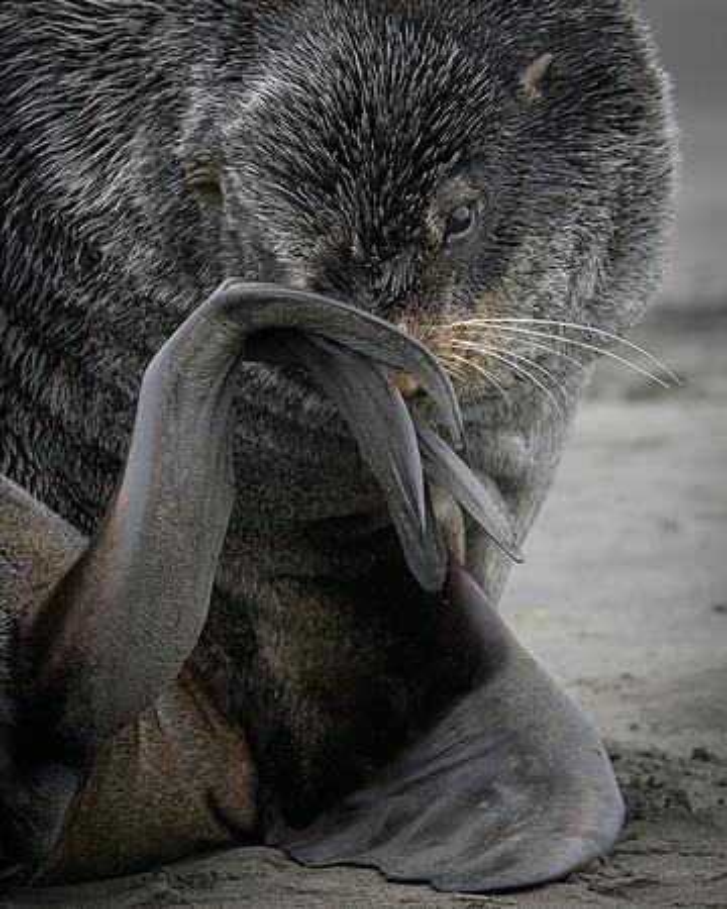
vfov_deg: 1.6
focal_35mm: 1188
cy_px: 224
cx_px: 392
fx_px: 31951
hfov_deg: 1.3
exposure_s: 1/800
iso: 800
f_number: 5.6
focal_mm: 560
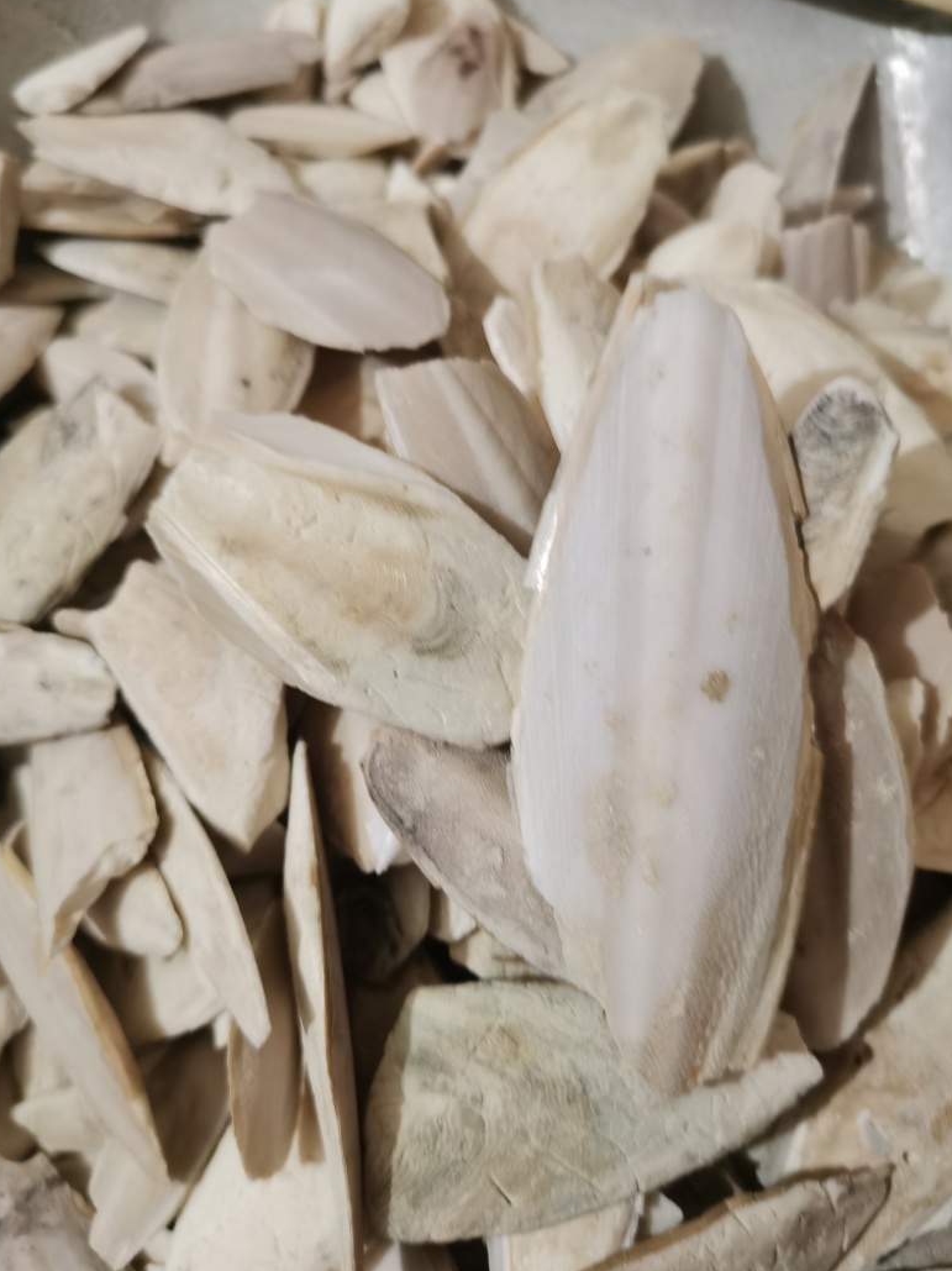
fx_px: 1027
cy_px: 628
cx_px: 462
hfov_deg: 49.7
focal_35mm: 28
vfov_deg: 63.5
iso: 320
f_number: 1.8
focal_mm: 5.58
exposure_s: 1/33.3
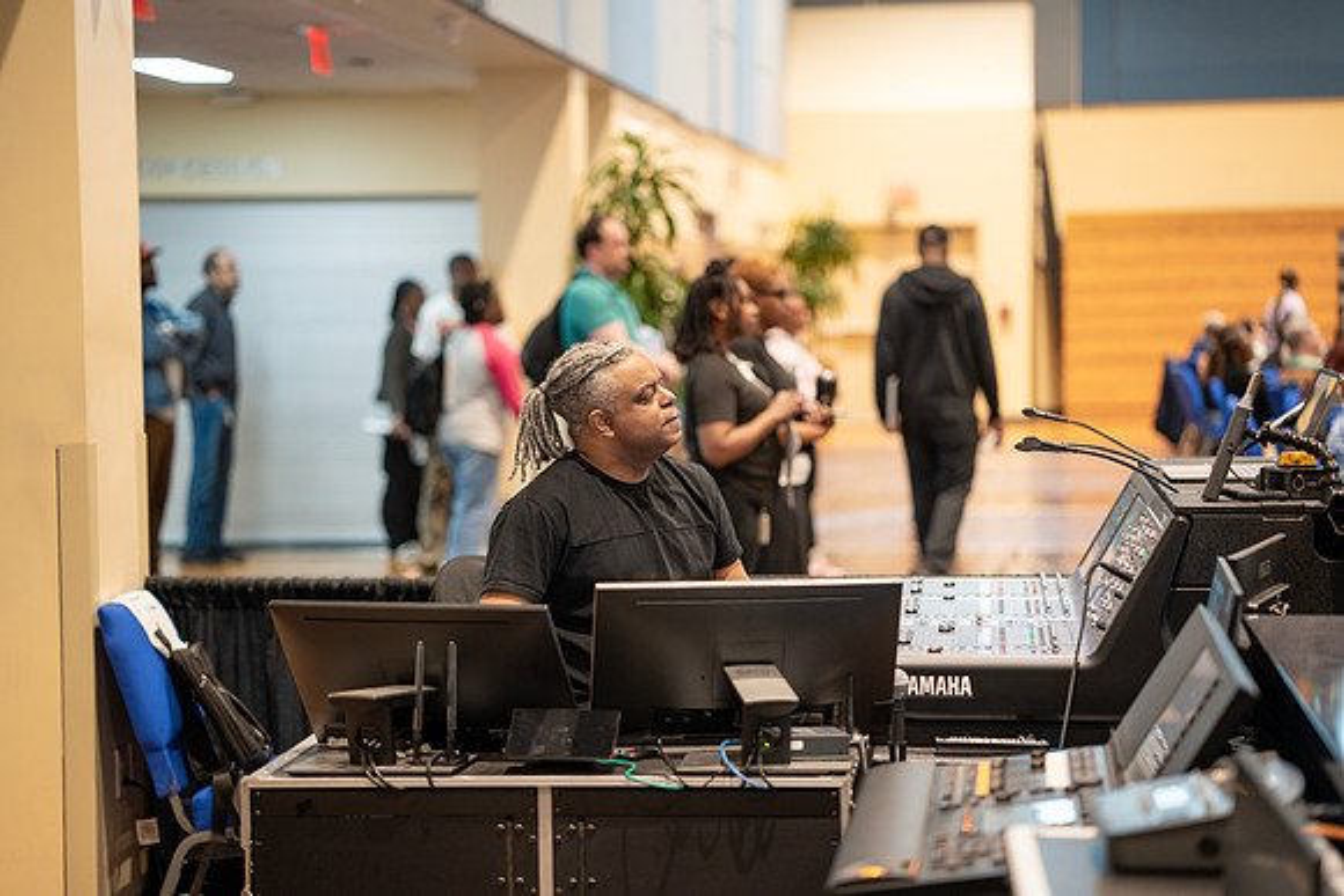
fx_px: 3174
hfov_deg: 23.9
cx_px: 672
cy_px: 448
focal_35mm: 85
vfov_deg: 16.1
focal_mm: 85
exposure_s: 1/125
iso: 800
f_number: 1.8
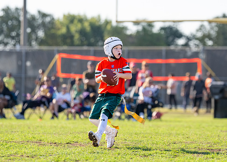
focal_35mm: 257
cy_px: 76
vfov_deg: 5.6
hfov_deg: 7.8
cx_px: 131
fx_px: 1655
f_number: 2.8
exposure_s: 1/2500
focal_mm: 142
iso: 250
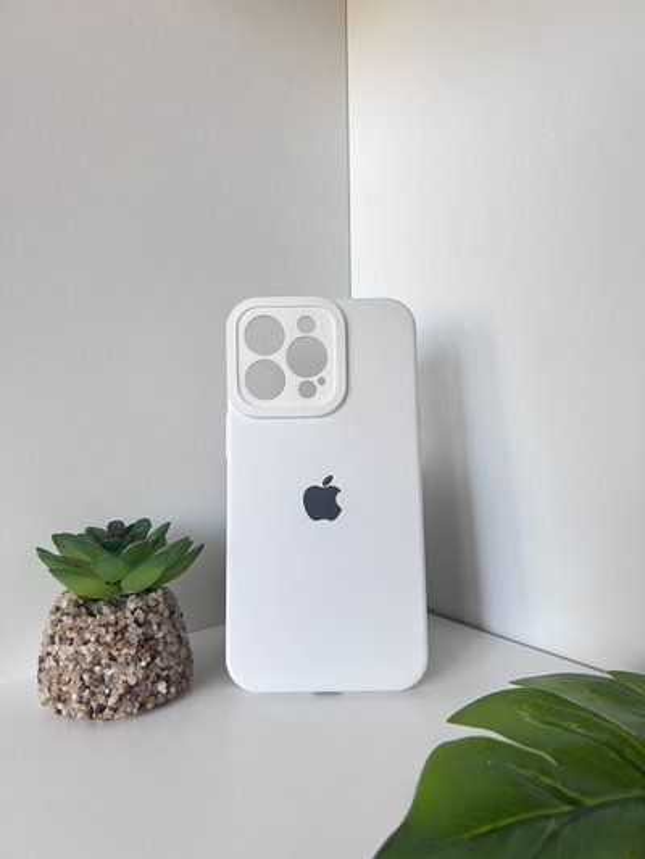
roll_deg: +3.1
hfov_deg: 53.1
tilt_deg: -5.4
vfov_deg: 67.3
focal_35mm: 26
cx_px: 322
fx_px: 646
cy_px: 430
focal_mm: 5.7
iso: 125
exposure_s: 1/52
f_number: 1.5
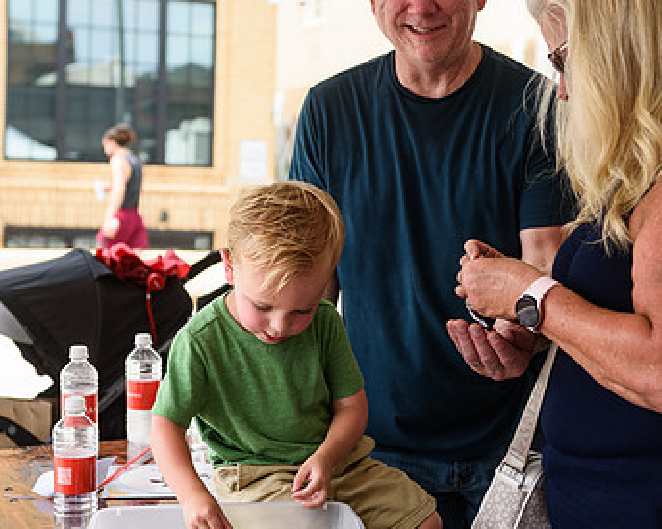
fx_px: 1489
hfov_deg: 25.1
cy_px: 261
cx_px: 350
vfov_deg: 20.2
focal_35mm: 76
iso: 200
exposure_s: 1/400
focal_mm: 48
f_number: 5
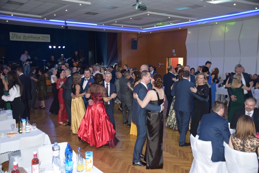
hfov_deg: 57.2
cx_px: 130
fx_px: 238
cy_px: 86
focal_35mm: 33
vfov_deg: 40.0
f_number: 3.8
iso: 800
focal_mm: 22
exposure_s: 1/30
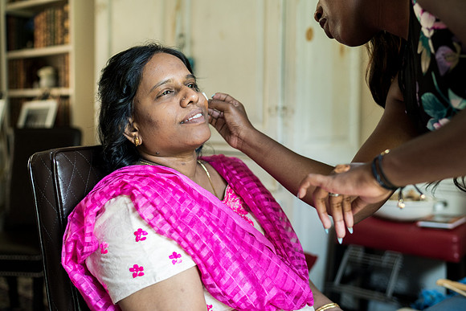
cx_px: 251
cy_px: 147
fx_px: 498
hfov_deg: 50.1
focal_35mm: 38
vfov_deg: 34.6
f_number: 2
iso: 1600
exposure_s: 1/200
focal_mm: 35
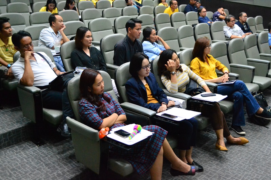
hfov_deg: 53.1
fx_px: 271
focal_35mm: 36
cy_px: 90
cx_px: 136
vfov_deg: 36.9
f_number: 4
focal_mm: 24
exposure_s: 1/60
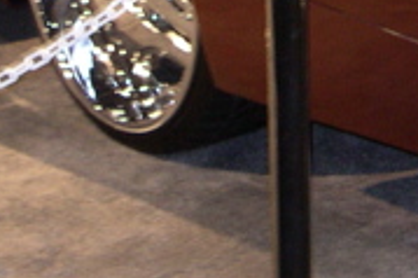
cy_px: -173
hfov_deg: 11.6
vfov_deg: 7.6
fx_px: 2053
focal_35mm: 177
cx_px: 341
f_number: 2.8
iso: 144
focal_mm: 8
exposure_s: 1/30
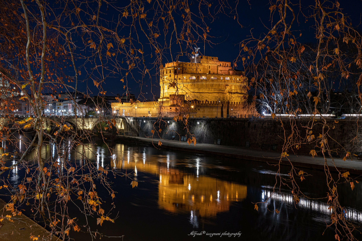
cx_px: 181
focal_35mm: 42
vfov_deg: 31.9
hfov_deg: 46.4
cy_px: 120
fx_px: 422
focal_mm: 42
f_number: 9
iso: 400
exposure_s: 2
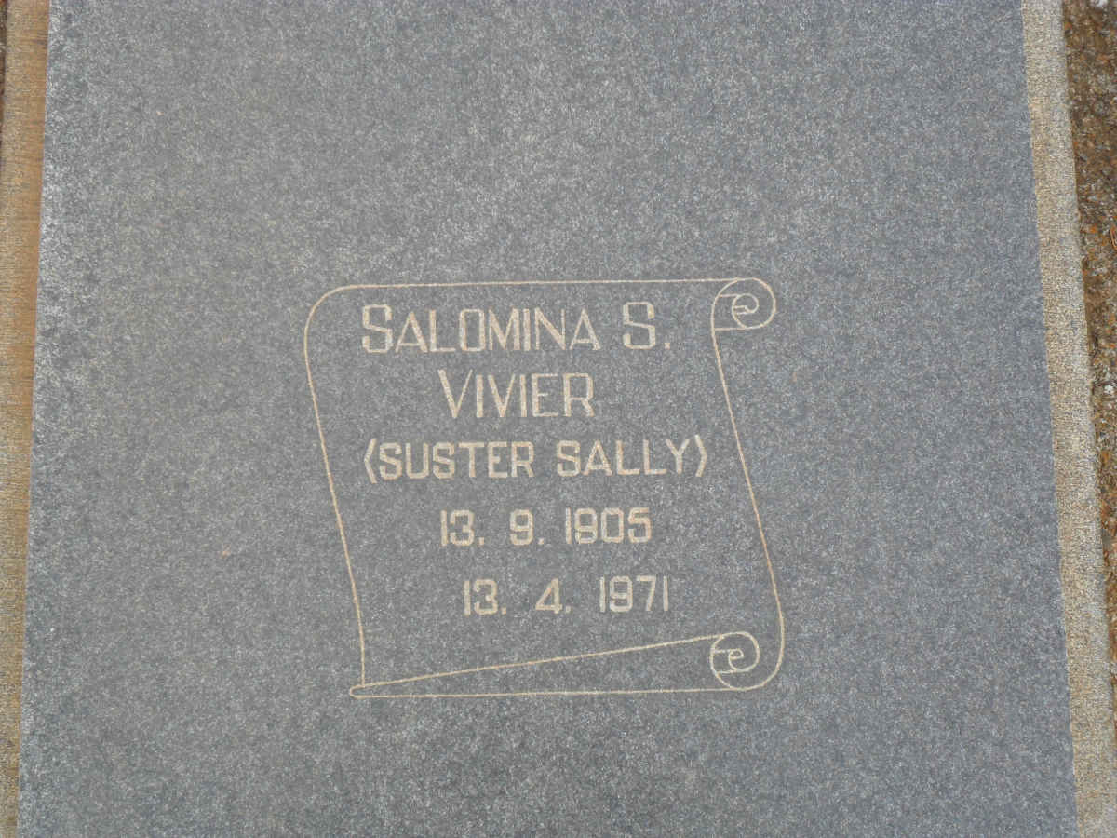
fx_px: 1678
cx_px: 558
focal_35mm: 52
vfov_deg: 28.0
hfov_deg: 36.8
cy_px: 419
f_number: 5
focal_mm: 9.3
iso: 100
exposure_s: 1/180
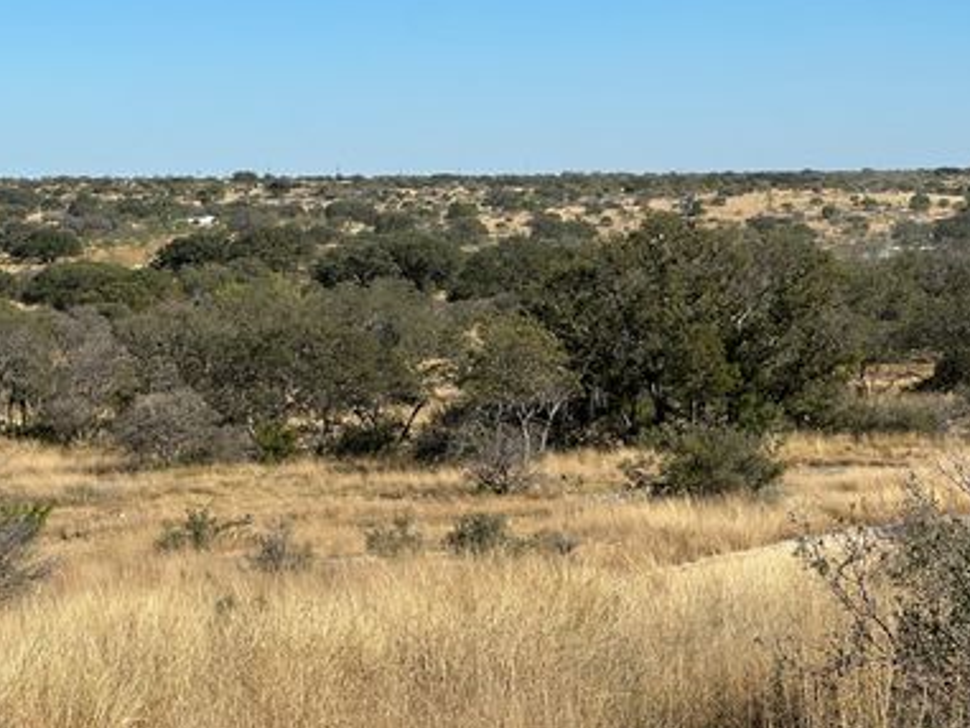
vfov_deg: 17.0
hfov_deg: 22.5
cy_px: 396
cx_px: 518
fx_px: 2439
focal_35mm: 87
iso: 32
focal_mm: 9
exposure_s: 1/786
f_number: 2.8
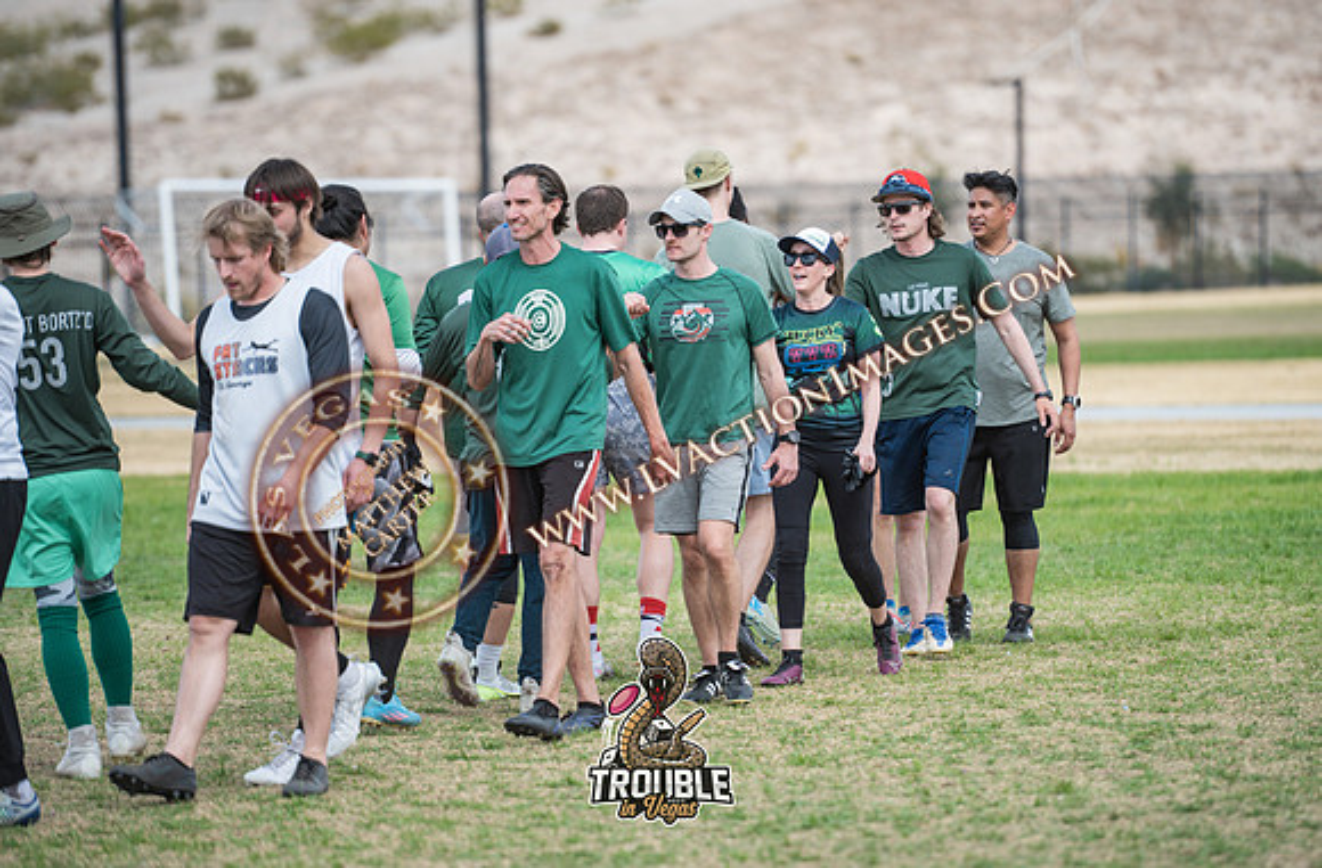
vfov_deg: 6.2
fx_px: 8061
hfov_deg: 9.4
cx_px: 721
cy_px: 474
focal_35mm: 221
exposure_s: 1/1600
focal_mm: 200
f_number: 3.2
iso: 160
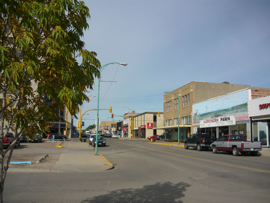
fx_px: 257
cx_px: 135
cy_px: 102
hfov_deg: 55.4
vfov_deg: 42.9
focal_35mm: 33
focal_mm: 5.5
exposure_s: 1/320
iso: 100
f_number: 8
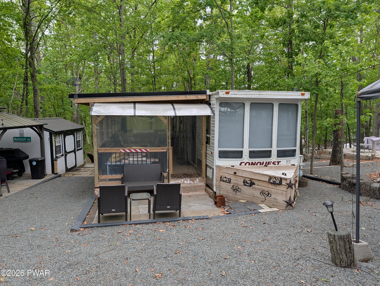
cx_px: 190
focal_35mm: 24
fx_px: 264
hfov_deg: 71.5
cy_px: 143
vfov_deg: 56.9
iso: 21
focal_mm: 6.9
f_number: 1.68
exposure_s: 1/255
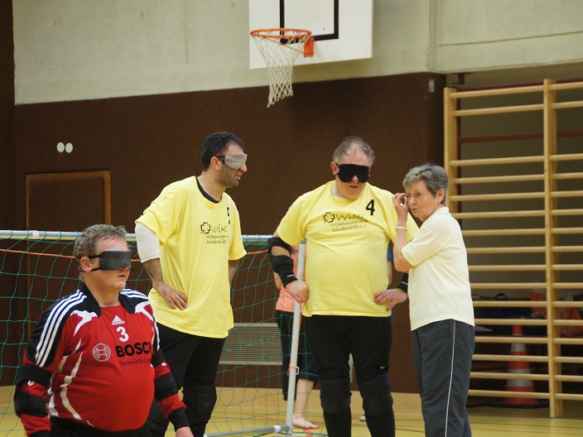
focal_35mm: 131
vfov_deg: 11.3
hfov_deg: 15.0
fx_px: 2206
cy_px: 218
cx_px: 258
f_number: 5.6
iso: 1600
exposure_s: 1/30
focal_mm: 80
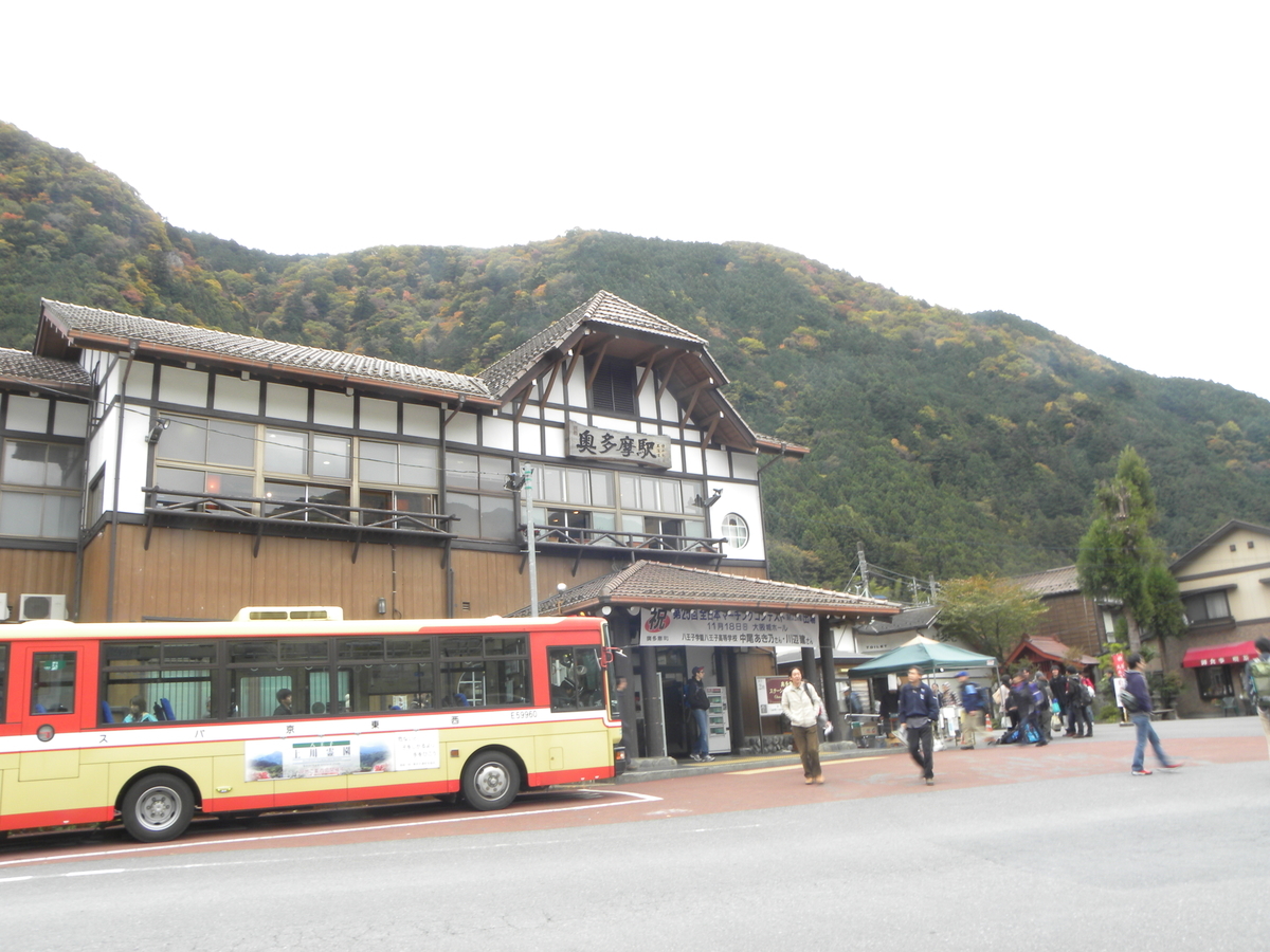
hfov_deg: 61.7
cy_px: 476
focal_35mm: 29
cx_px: 635
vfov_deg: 48.2
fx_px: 1064
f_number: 8
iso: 64
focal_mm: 5.2
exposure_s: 1/10
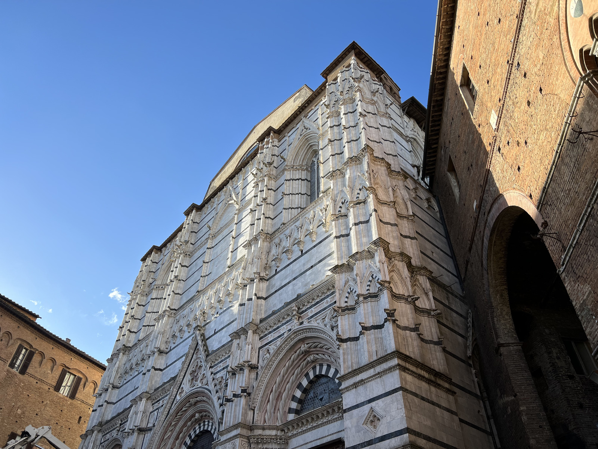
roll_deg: -1.9
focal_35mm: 26
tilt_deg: +43.9
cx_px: 299
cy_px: 224
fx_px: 449
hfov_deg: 67.3
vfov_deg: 53.1
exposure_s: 1/2252
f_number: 1.5
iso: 50
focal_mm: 5.7
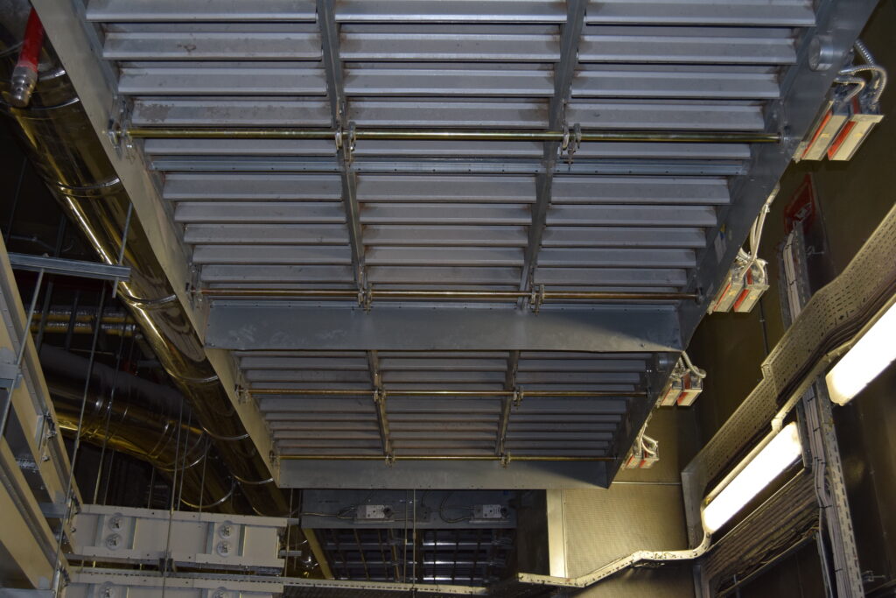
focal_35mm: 39
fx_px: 971
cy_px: 299
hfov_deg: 49.5
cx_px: 448
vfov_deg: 34.2
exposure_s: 1/125
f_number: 5.6
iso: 720
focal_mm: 26
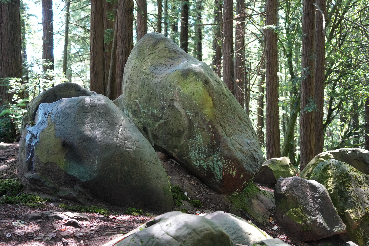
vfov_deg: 27.0
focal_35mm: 50
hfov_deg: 39.6
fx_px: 512
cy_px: 123
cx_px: 184
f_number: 4.5
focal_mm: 50
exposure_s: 1/80
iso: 2500
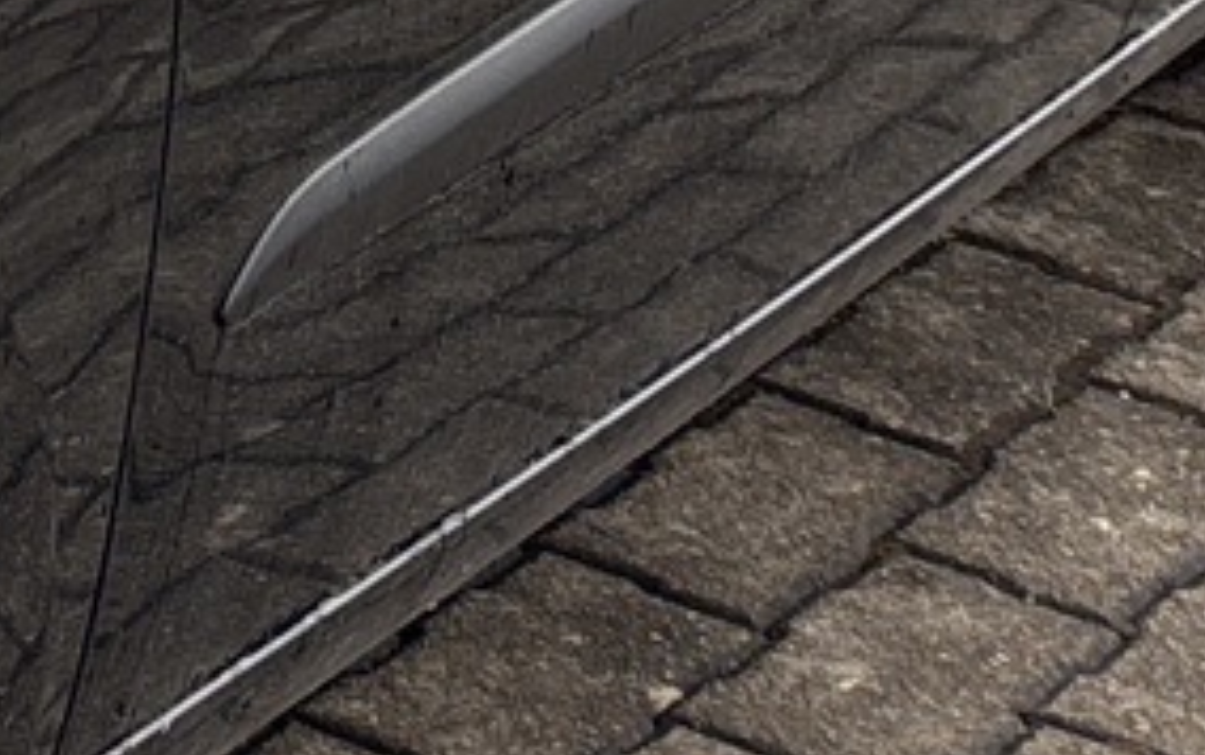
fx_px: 6113
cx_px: -1277
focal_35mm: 186
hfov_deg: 10.3
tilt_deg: -19.8
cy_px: -390
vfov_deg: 7.0
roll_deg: -1.0
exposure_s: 1/587
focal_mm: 5.96
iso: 50
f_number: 1.6
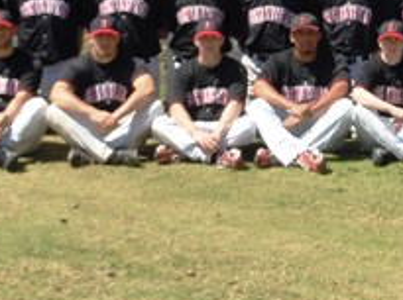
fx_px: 1534
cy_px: -25
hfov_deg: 14.9
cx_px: 336
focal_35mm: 132
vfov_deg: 11.1
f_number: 4.9
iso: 100
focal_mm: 9.6
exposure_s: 1/500
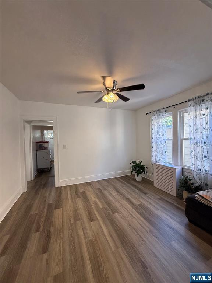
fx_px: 114
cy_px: 142
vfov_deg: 102.1
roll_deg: +1.5
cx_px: 106
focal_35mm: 14
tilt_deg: -0.5
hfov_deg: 85.7
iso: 160
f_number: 2.2
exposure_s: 1/120
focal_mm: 2.22
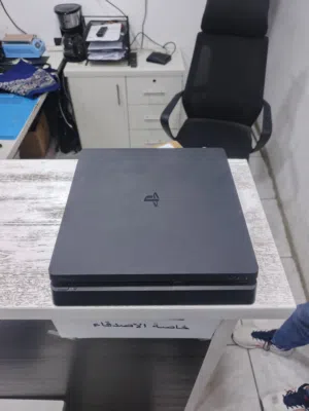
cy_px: 206
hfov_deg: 58.9
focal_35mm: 23
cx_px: 154
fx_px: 274
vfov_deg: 73.9
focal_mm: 5.89
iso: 1652
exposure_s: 1/50
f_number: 1.8
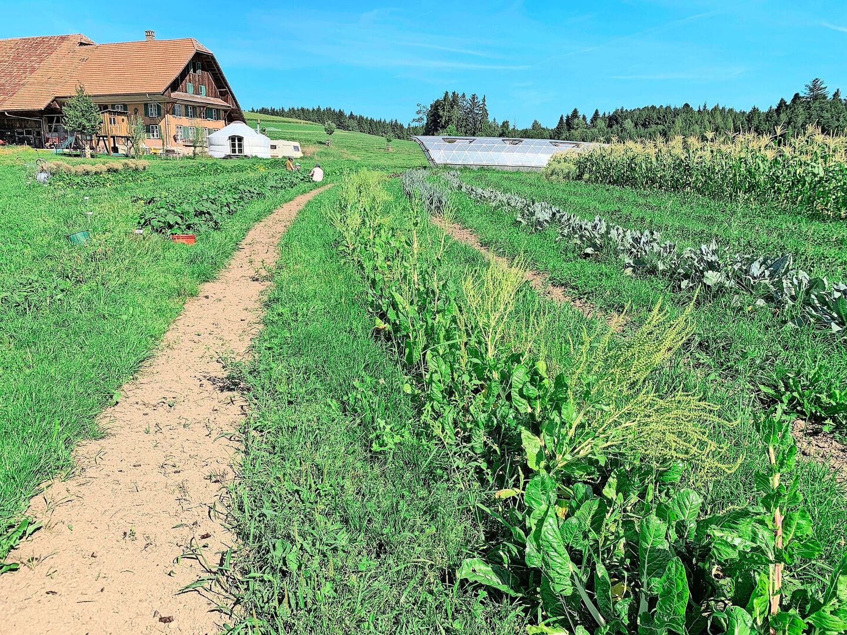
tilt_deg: -12.3
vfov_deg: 53.1
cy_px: 318
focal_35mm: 26
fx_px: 636
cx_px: 424
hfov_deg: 67.3
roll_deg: -0.1
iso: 25
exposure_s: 1/1845
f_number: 1.8
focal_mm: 4.25
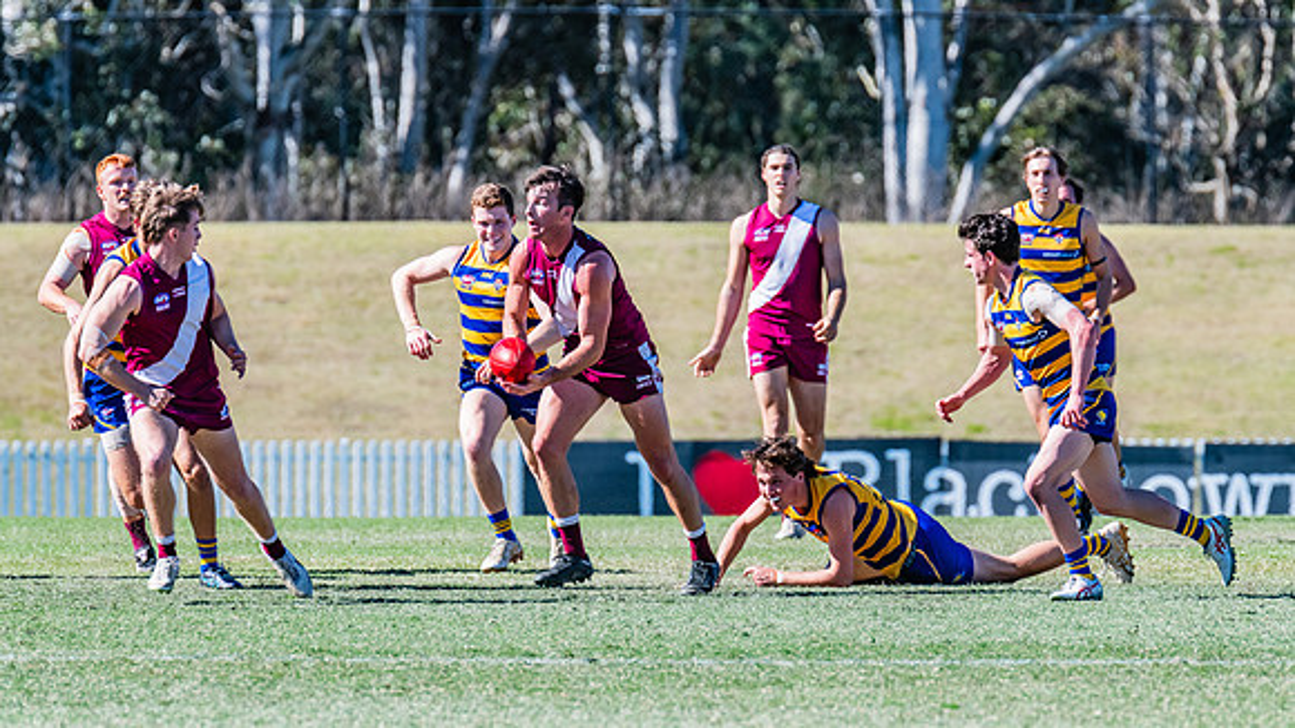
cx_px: 685
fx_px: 15984
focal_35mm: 466
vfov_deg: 2.6
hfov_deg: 4.6
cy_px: 437
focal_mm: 420
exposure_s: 1/1600
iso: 800
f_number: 8
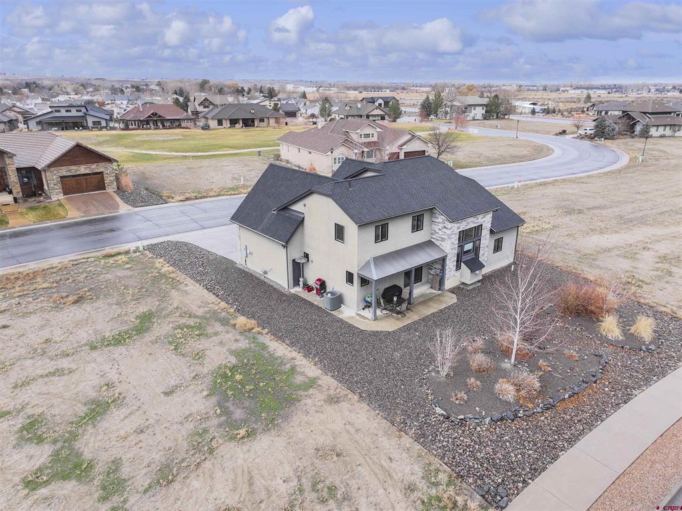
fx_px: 473
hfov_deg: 71.6
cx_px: 341
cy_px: 256
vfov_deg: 56.8
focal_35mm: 24
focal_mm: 12.29
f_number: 2.8
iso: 400
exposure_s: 1/400
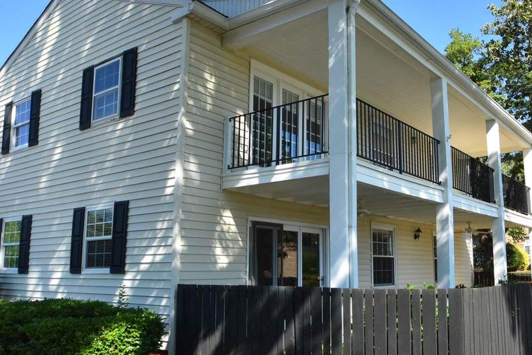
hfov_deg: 55.3
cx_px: 328
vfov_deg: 38.8
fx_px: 502
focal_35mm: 34
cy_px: 198
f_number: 13
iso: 1000
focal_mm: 14
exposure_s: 1/640
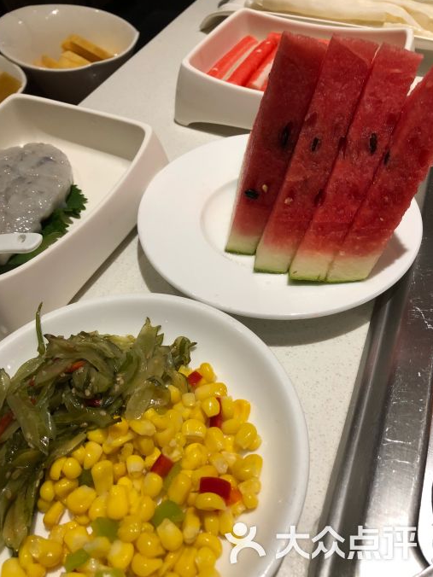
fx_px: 484
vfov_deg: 61.7
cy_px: 288
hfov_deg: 48.2
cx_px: 215
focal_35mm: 29
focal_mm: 3.99
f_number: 1.8
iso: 32
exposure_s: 1/25
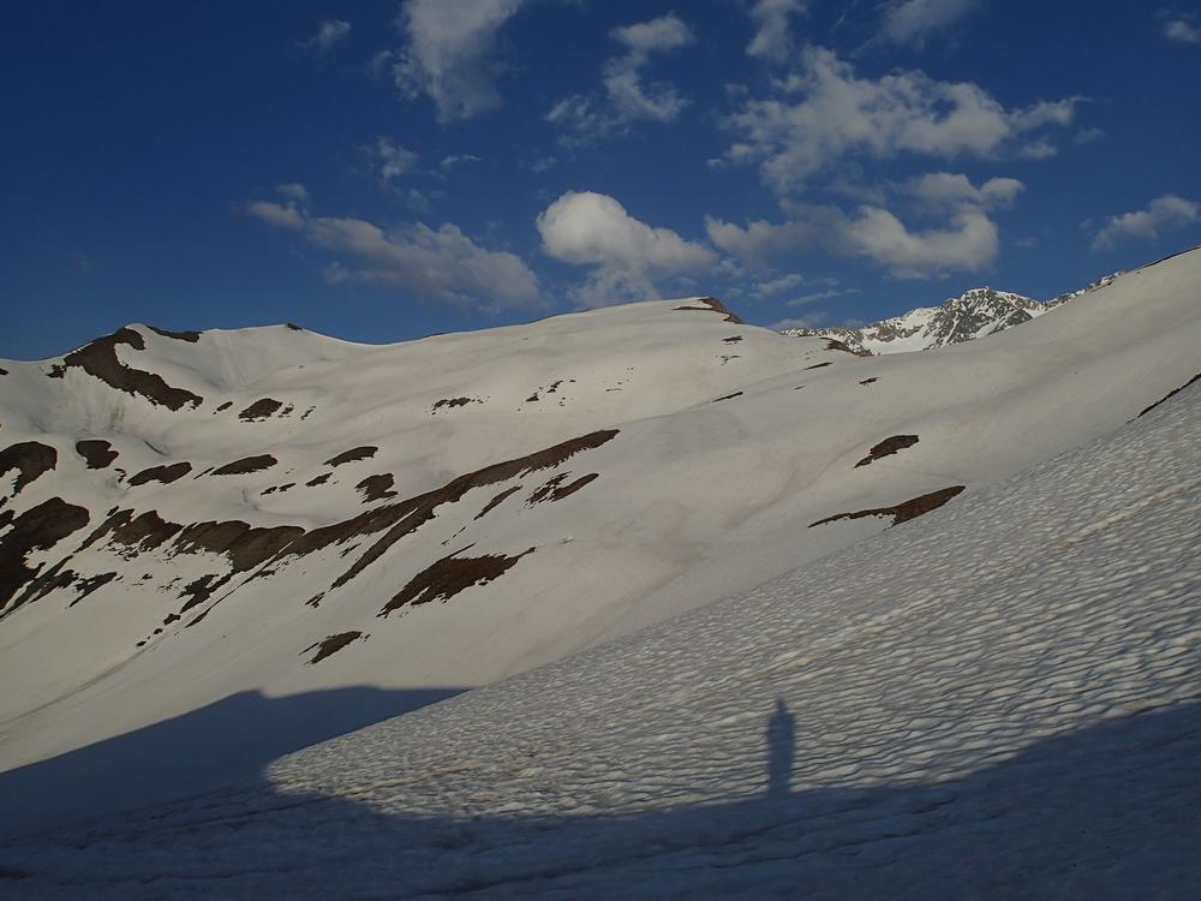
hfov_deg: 69.4
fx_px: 867
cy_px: 450
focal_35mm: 25
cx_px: 600
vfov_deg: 54.9
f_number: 8
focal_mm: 4.5
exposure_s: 1/500
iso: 100
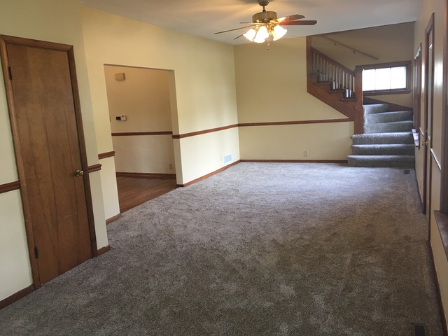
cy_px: 168
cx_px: 224
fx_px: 375
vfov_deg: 48.2
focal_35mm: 29
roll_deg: +2.6
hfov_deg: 61.7
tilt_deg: -7.6
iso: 25
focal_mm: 4.15
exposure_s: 1/15
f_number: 2.2
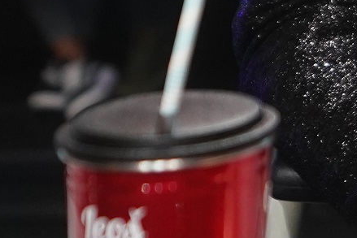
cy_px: -434
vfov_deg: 5.5
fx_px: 2371
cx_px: 766
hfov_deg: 8.1
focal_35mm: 239
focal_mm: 35
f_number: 2.8
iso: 1600
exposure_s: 1/160
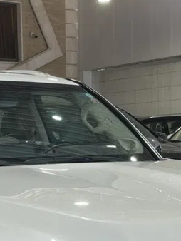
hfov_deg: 14.1
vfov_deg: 18.6
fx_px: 731
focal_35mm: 105
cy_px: 183
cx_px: 65
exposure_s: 1/124
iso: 32
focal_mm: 5.1
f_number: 1.6
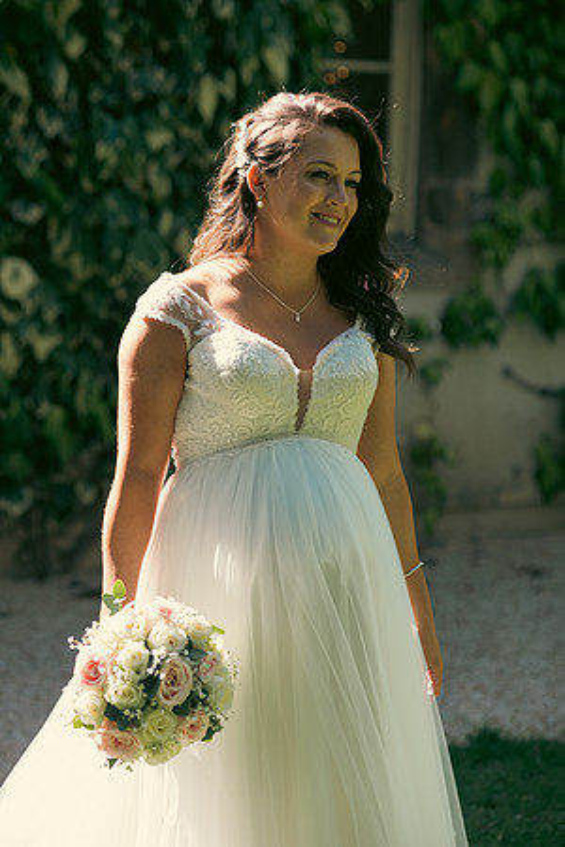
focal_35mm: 112
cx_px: 282
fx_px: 2636
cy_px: 424
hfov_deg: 12.2
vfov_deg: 18.3
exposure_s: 1/200
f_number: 3.5
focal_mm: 112
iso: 125
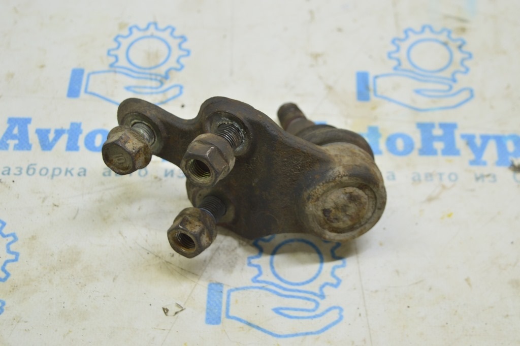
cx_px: 260
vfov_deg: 21.5
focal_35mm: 63
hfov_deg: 31.9
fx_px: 909
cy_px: 173
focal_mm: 42
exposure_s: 1/20
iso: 400
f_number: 5.6
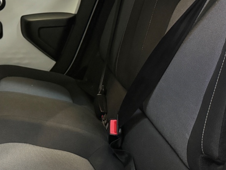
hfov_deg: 29.2
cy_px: 54
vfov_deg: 22.5
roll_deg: +0.6
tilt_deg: -12.6
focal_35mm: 65
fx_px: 424
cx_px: 49
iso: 1000
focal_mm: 6.76
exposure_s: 1/33
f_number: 1.78
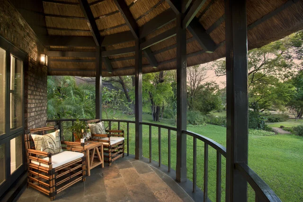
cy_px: 101
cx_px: 152
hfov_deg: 93.3
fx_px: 143
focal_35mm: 17
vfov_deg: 70.5
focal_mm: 17
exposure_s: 1
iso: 200
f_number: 9.5
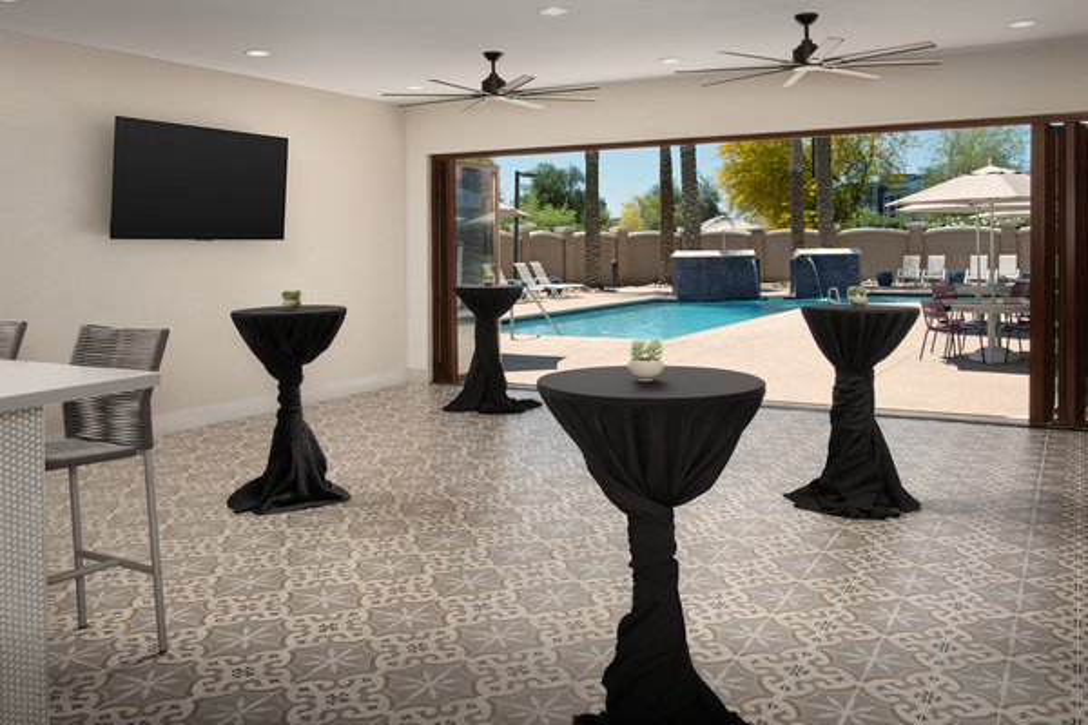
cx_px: 544
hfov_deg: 60.3
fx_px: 937
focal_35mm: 31
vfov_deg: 42.3
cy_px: 362
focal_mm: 31
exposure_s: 1/250
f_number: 22
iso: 1600
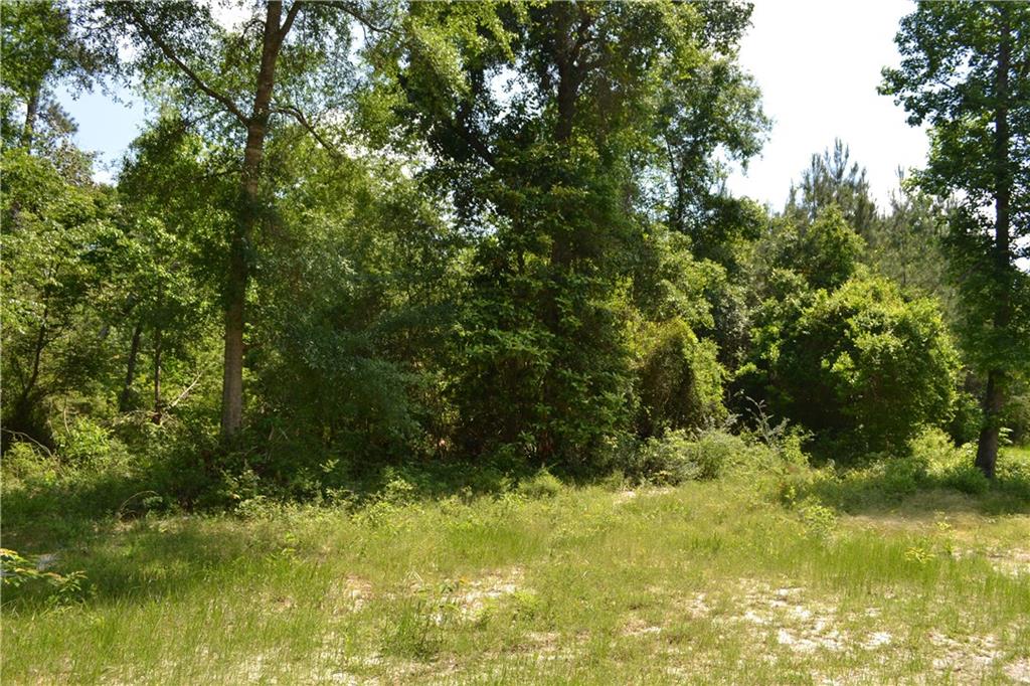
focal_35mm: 27
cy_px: 343
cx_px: 515
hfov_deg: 67.4
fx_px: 772
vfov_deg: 47.9
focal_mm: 18
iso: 100
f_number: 6.3
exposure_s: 1/200
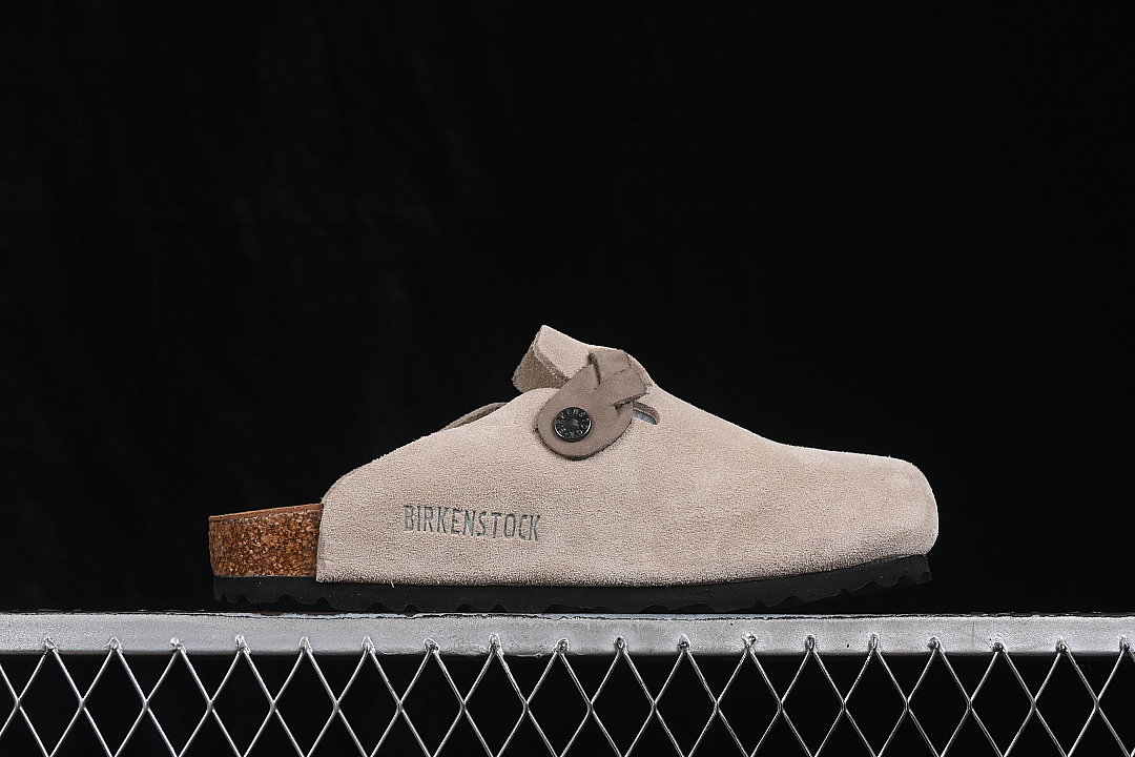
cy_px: 378
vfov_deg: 18.2
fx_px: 2364
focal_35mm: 75
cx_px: 568
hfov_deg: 27.0
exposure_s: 1/80
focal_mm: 50
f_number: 8
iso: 160
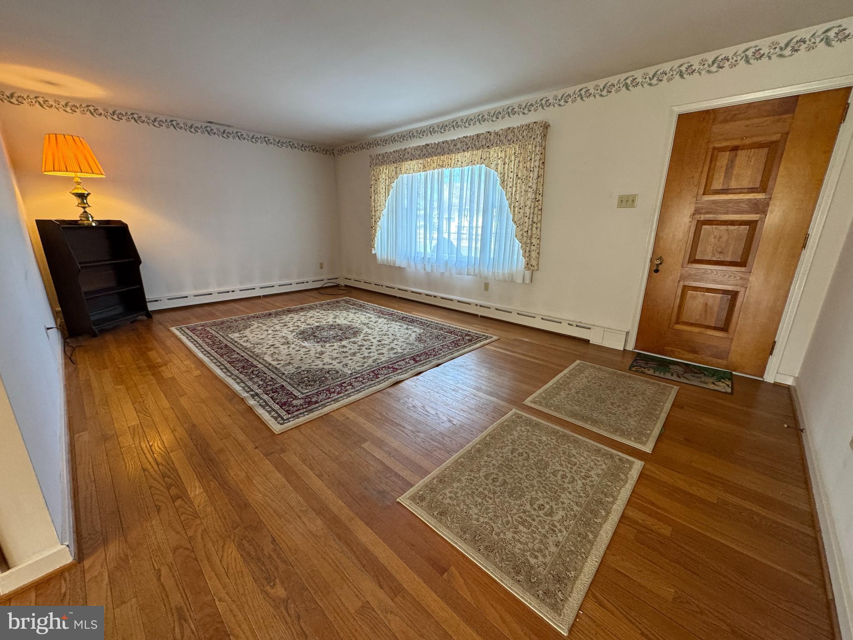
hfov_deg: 102.1
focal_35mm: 14
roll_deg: -0.5
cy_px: 320
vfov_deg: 85.7
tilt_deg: -16.8
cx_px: 426
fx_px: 345
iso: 250
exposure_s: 1/120
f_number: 2.2
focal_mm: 2.22
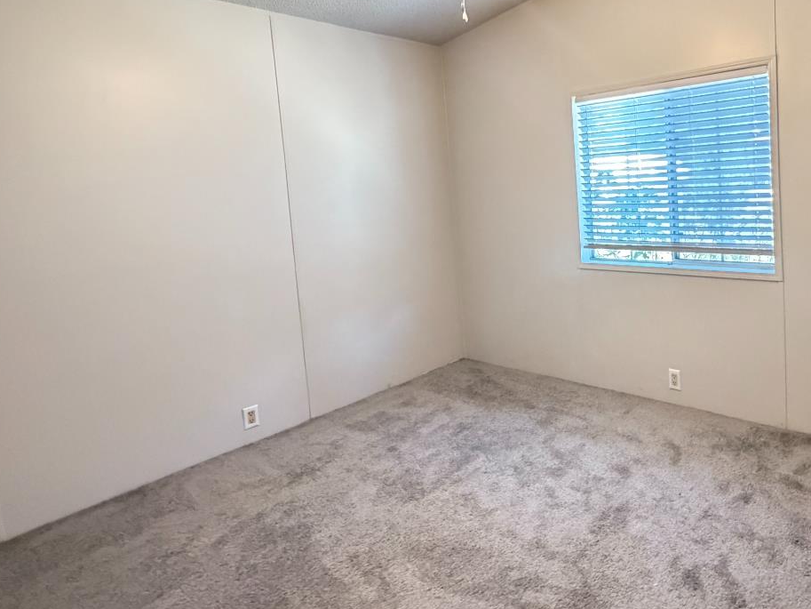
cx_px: 596
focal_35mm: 23
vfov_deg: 58.0
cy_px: 222
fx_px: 539
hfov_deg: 69.6
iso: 1250
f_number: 2.2
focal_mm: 2.22
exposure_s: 1/60
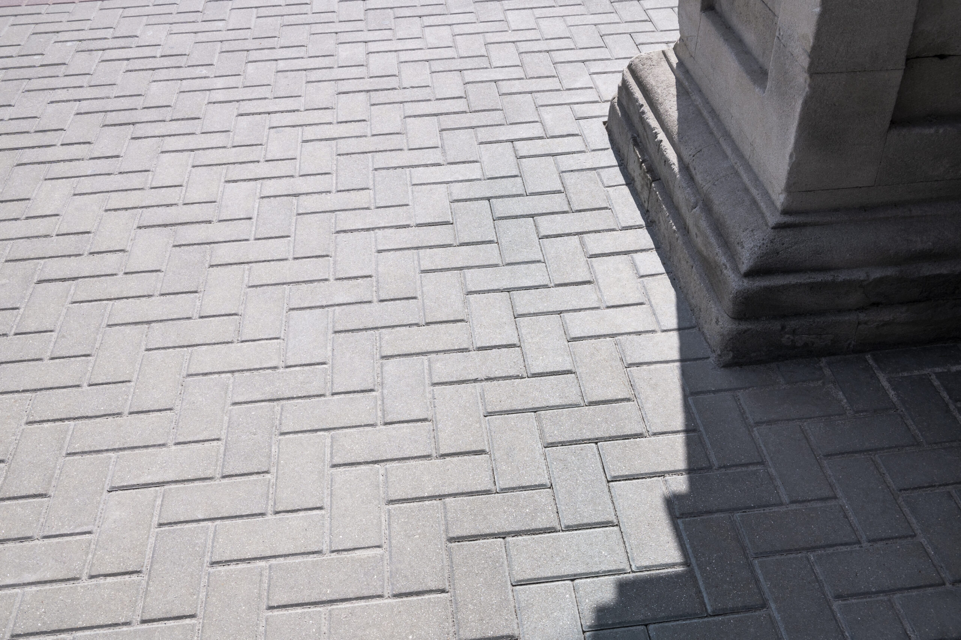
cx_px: 480
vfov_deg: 36.8
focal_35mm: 36
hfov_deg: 53.2
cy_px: 320
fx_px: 960
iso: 500
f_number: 11
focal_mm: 36
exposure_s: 1/640
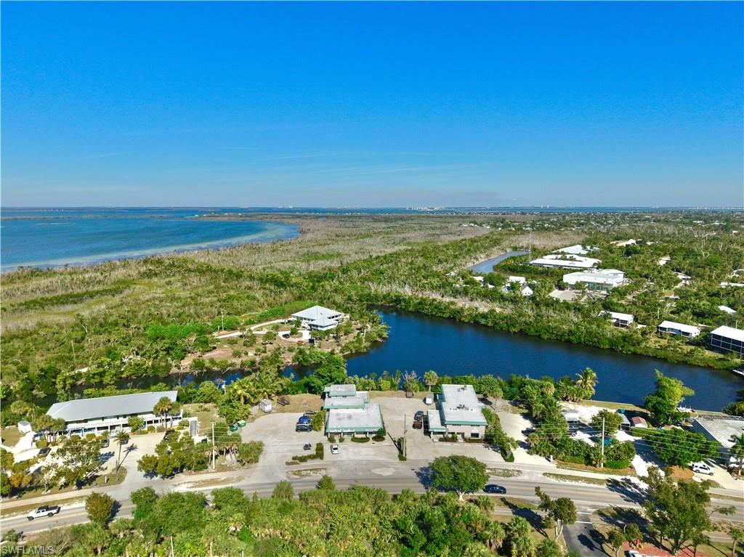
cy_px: 278
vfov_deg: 56.8
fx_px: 516
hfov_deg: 71.6
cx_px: 372
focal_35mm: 24
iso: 100
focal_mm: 8.67
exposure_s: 1/1000
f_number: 1.8
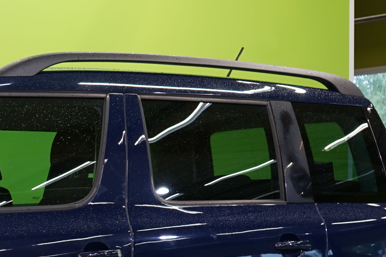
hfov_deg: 16.0
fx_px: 1308
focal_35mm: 122
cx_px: -102
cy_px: 260
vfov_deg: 11.1
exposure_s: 1/25
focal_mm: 34
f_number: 5.6
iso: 400
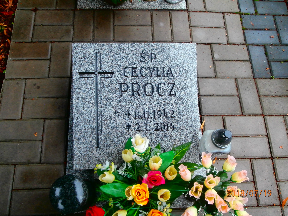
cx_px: 144
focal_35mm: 30
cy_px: 108
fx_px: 250
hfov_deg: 60.0
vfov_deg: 46.8
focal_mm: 5.36
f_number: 3.5
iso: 200
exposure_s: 1/50
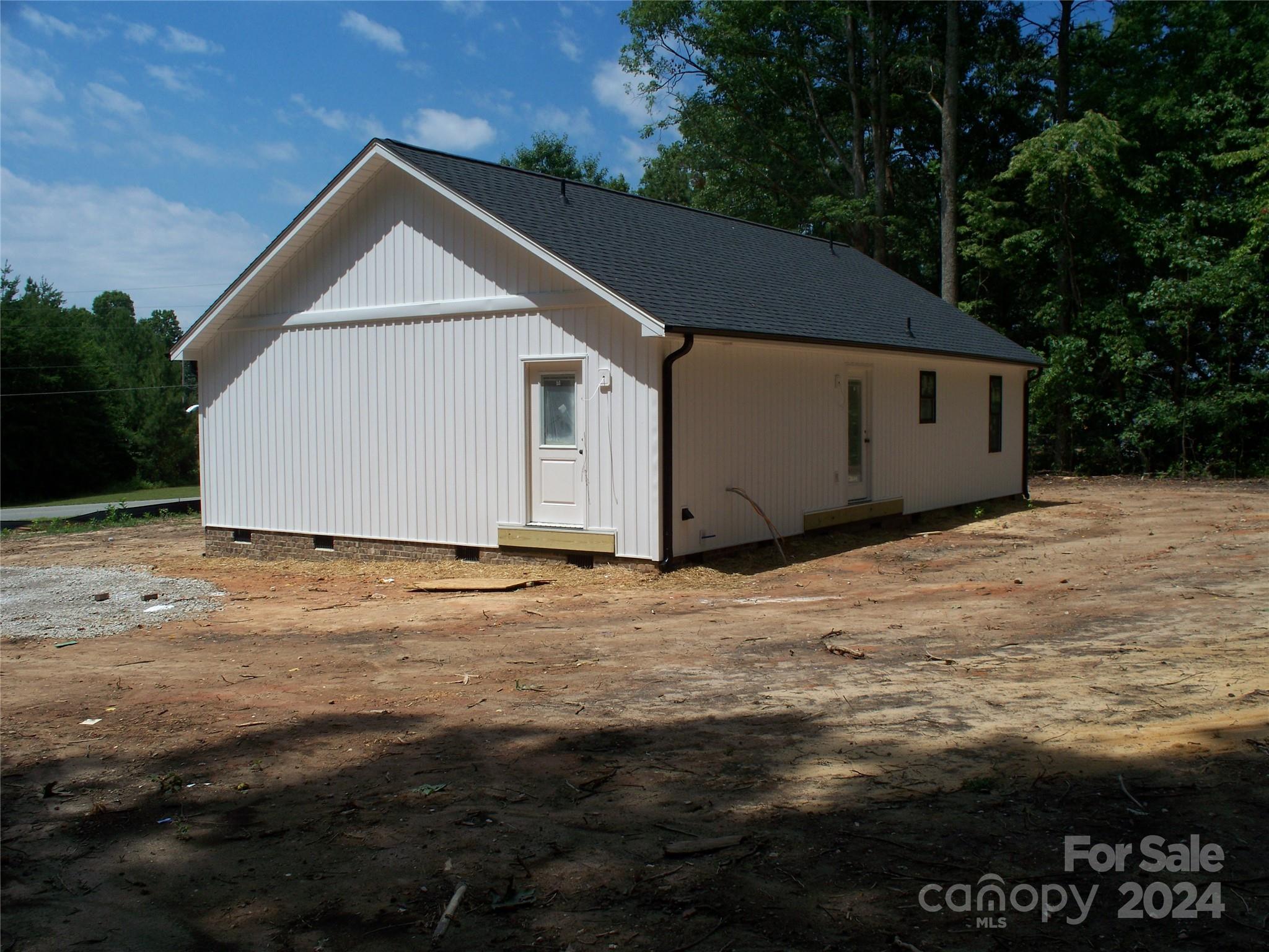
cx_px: 634
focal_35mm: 36
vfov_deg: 39.7
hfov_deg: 51.4
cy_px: 476
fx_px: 1320
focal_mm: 7.54
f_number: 5
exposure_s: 1/800
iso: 64
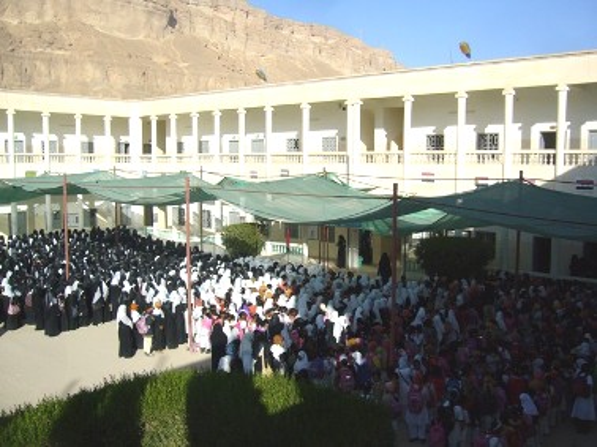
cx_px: 298
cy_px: 224
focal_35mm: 35
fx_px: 603
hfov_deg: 52.7
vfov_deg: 40.7
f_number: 5.6
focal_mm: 5.8
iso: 100
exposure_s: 1/800
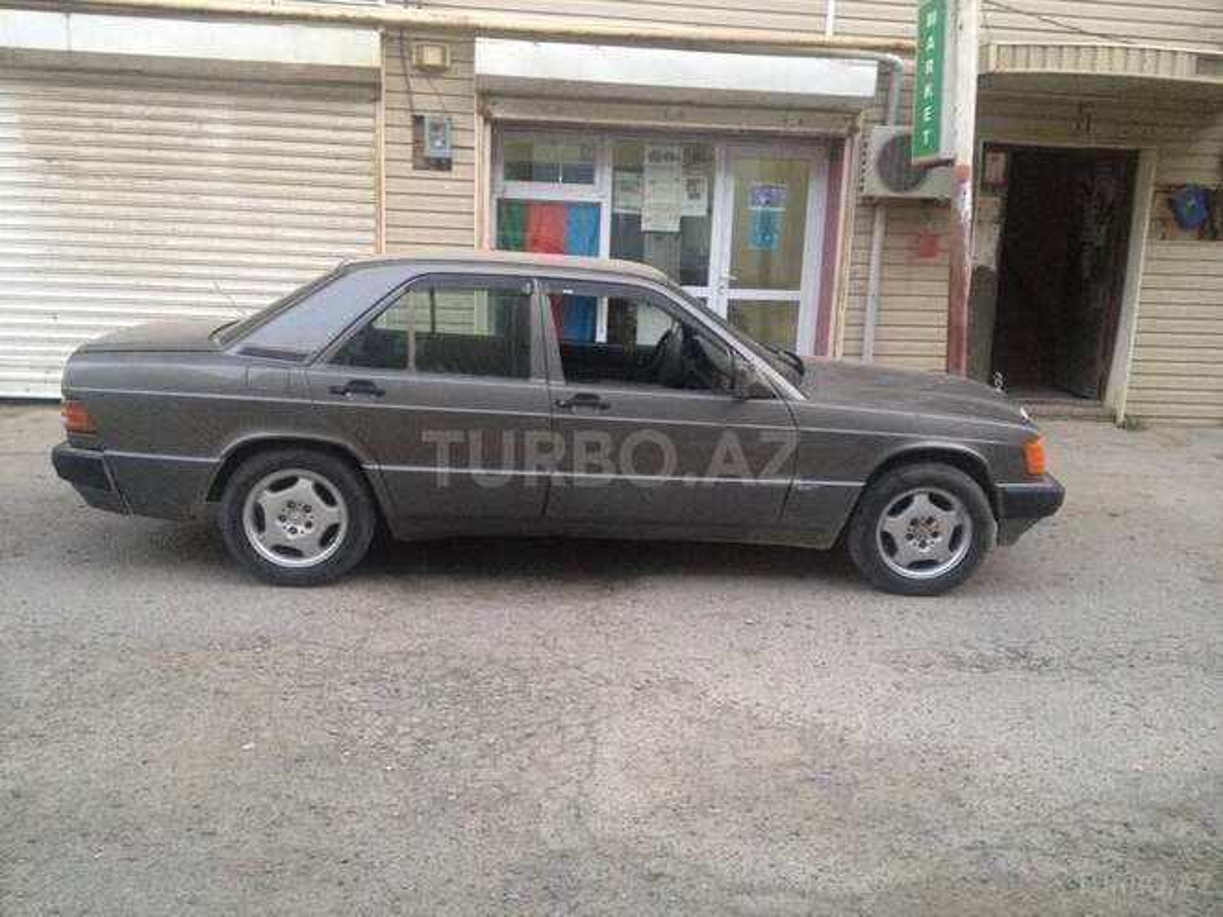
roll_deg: -3.2
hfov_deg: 52.6
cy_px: 458
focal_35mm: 35
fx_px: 1237
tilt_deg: -15.1
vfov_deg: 40.7
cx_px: 612
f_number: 2.4
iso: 320
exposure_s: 1/20
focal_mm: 4.28
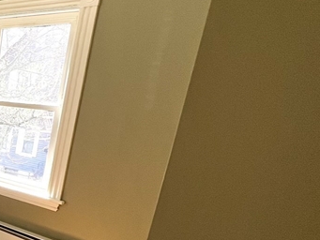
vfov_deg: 36.0
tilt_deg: -16.2
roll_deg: -1.7
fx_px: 361
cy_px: 181
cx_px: -153
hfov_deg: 29.7
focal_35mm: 39
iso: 64
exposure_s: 1/99
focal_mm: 1.57
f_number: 1.8
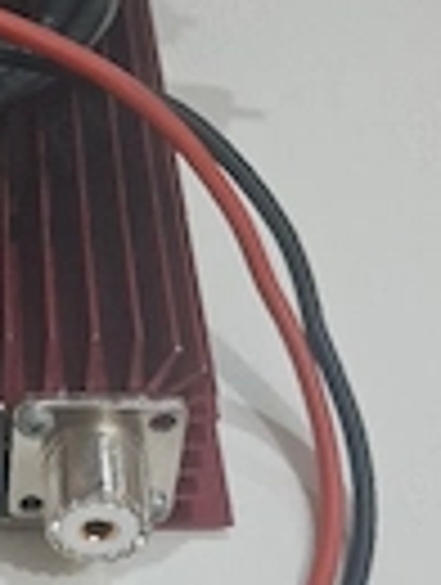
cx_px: -72
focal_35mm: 83
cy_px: 450
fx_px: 1405
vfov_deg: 23.2
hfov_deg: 17.1
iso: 500
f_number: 1.8
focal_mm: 4
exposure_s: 1/100
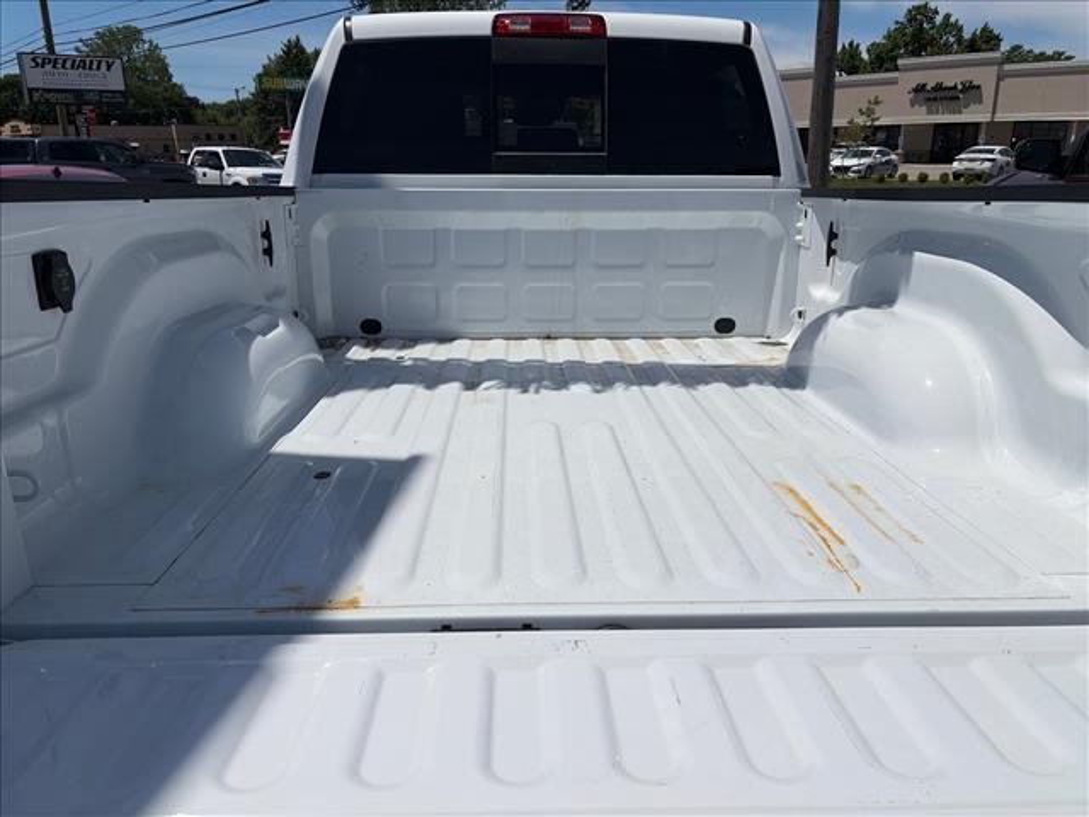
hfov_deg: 67.3
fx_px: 818
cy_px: 408
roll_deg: +1.5
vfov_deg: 53.1
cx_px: 544
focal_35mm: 26
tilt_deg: -17.5
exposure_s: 1/18519
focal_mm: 5.96
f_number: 1.6
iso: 50
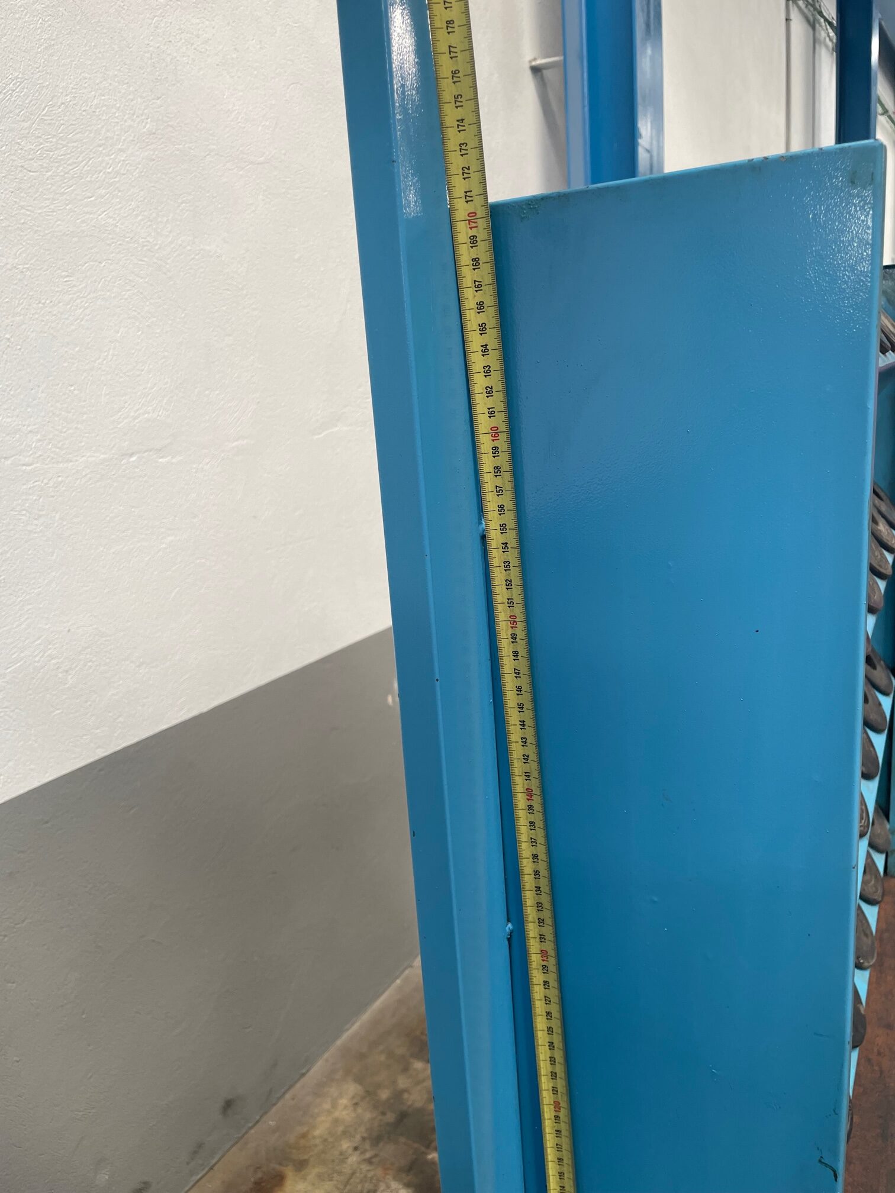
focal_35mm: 26
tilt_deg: -13.9
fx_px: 896
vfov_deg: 67.3
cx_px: 448
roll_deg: +4.6
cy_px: 596
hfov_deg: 53.1
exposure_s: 1/121
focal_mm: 4.2
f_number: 1.6
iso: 64
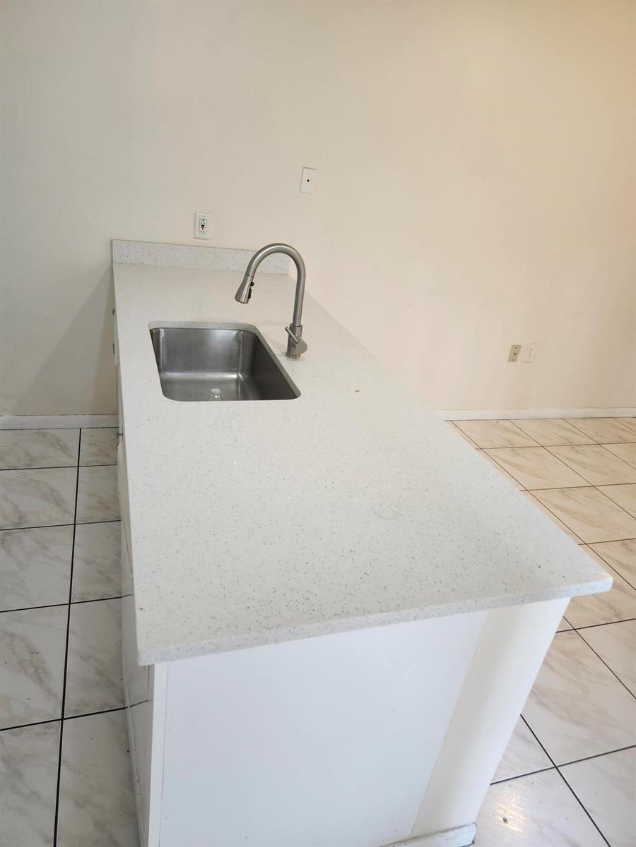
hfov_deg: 58.9
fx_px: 563
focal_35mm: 23
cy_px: 424
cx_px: 318
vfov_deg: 73.9
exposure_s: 1/120
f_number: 1.8
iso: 500
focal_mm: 5.54
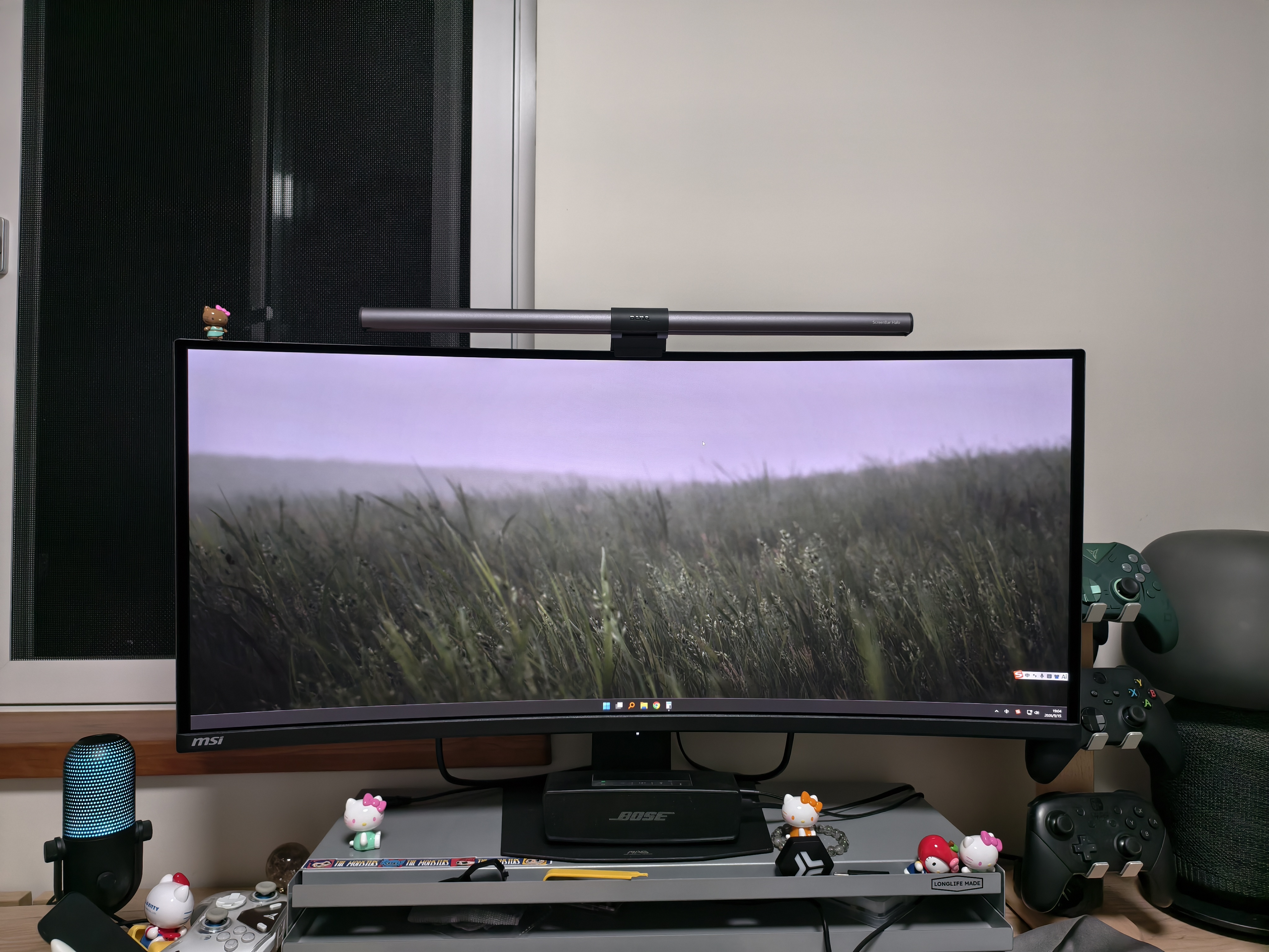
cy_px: 476
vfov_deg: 58.9
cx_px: 634
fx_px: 843
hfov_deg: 73.9
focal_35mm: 23
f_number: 1.57
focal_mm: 6.54
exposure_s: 1/50
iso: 137
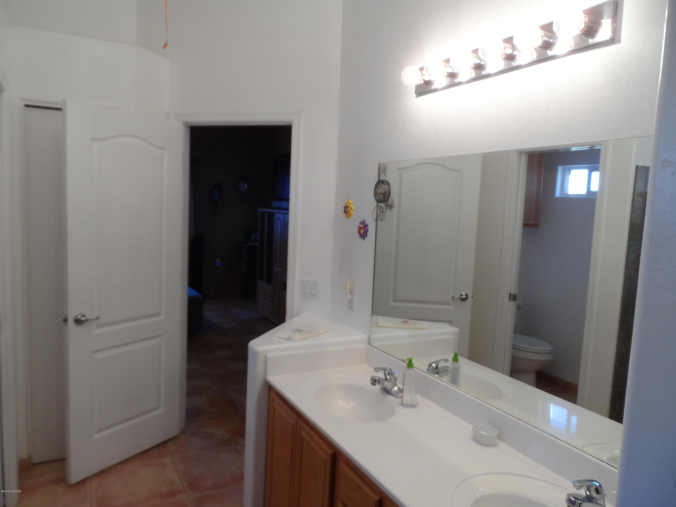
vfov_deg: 56.8
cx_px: 338
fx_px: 469
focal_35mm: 24
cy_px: 254
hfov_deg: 71.6
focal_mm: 4
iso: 200
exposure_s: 1/30
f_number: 3.2
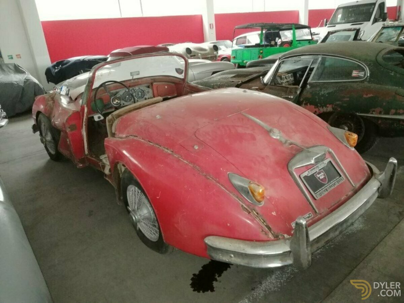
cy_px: 152
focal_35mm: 27
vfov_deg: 51.4
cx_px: 202
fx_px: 315
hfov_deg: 65.3
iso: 640
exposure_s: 1/20
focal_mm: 3.81
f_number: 2.2
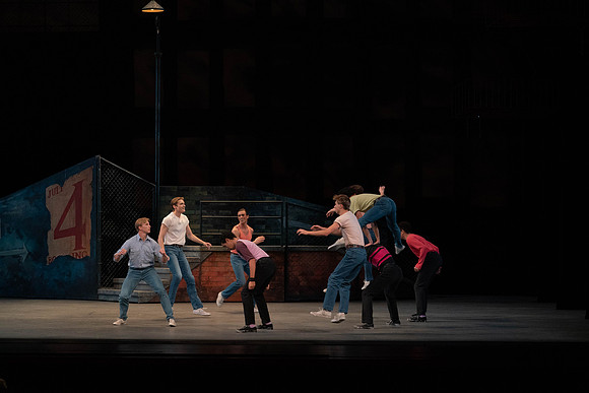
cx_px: 294
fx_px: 1620
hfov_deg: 20.6
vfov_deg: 13.8
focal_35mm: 99
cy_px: 196
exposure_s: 1/400
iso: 3200
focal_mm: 99
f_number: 4.5
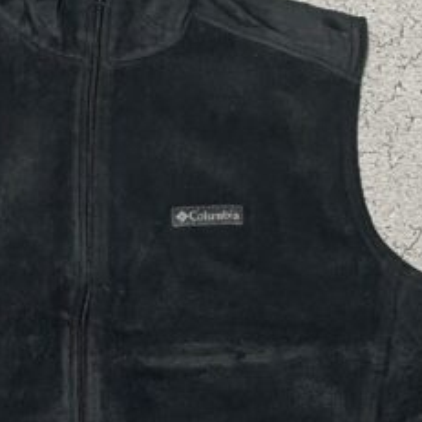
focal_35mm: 53
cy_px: 368
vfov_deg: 30.9
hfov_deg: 31.3
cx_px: 82
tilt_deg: -72.6
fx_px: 731
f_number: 1.6
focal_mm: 4.2
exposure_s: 1/50
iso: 200
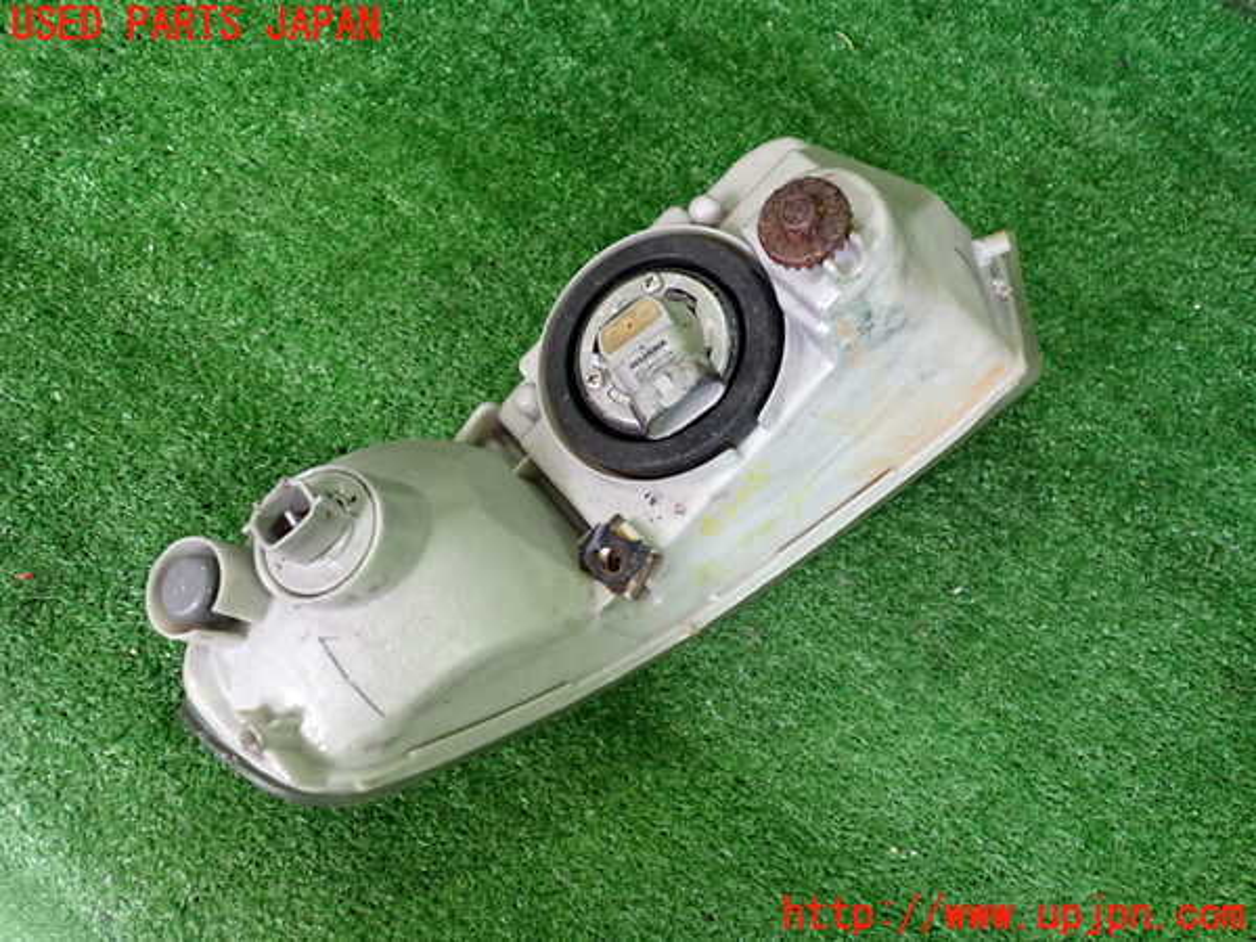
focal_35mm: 30
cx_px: 628
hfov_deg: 60.0
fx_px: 1089
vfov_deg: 46.8
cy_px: 471
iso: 640
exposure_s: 1/30
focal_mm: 5.4
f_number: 2.3
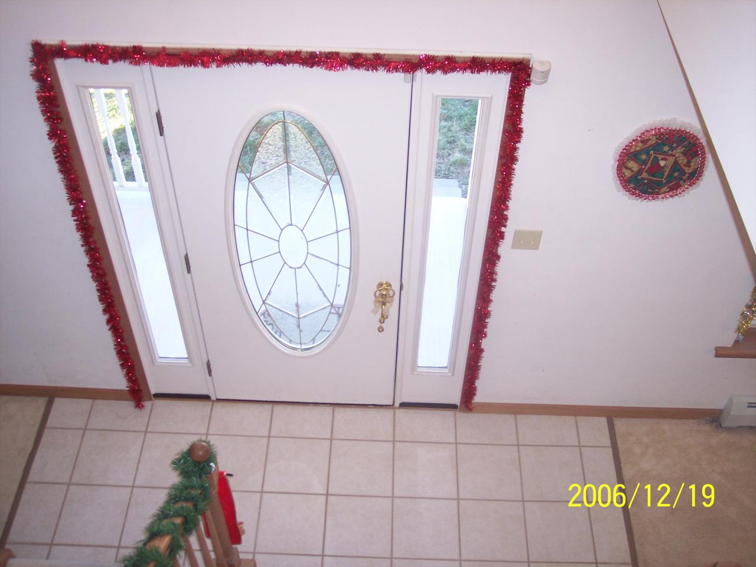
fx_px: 852
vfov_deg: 36.8
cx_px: 378
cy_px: 284
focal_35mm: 39
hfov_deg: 47.9
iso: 140
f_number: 2.8
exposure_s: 1/60
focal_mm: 8
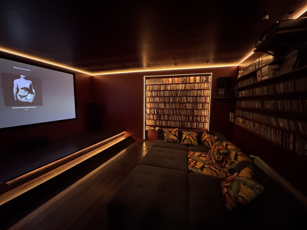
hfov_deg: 102.1
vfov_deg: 85.7
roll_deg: -0.8
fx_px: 124
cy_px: 115
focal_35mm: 14
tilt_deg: -6.2
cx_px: 154
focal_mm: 2.22
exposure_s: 1/36
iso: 1600
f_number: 2.2
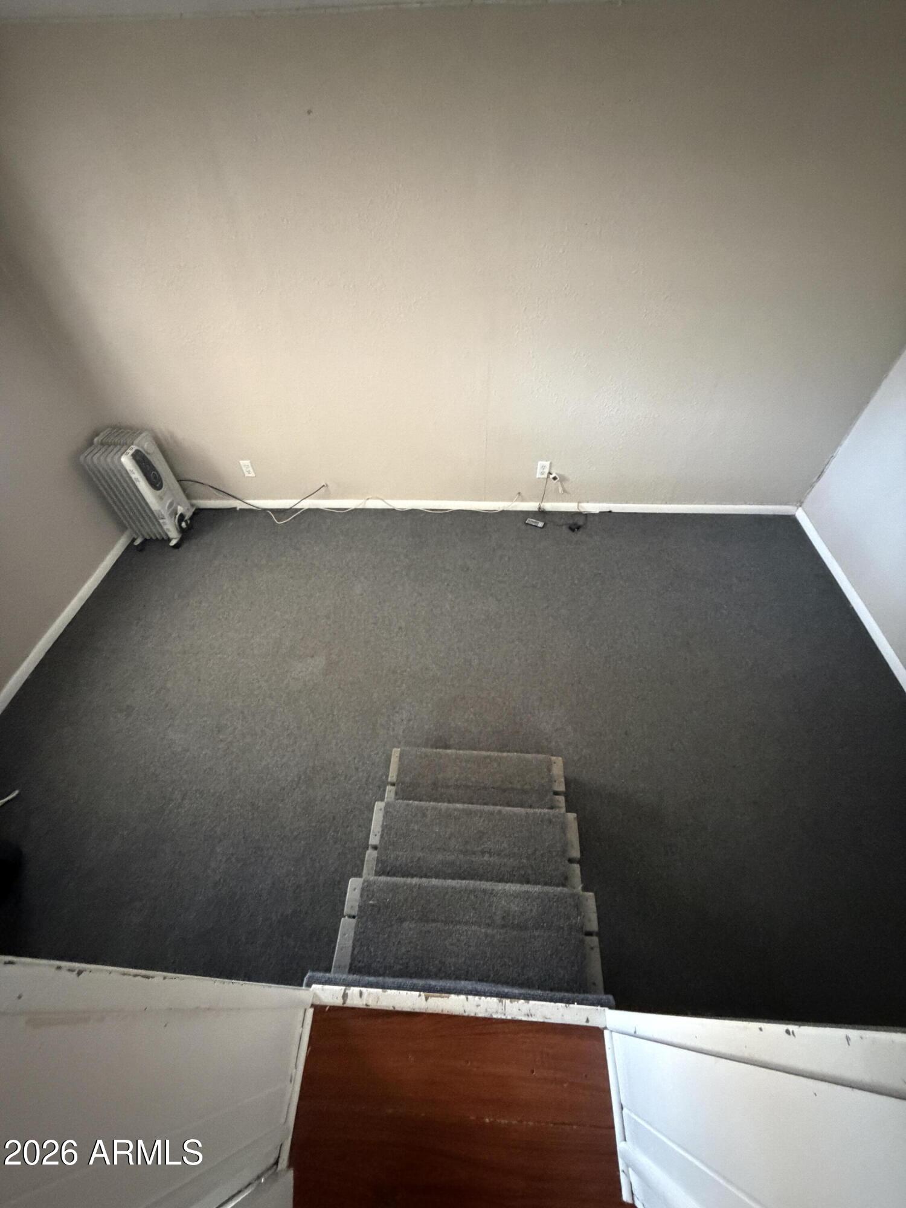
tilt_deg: -49.6
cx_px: 453
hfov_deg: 85.7
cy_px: 604
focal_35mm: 14
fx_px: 489
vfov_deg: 102.1
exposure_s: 1/44
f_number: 2.2
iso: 1250
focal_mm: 2.22
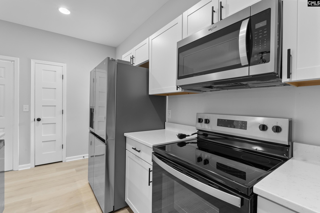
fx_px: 147
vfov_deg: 72.1
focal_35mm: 16
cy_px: 106
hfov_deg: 95.0
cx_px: 160
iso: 200
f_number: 6.3
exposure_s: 1/2.5
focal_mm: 11
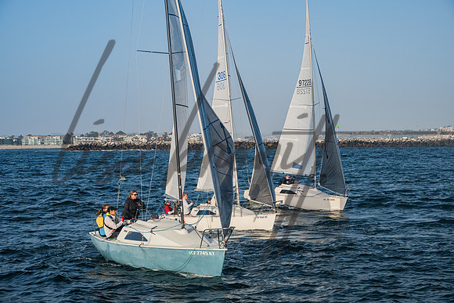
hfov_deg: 30.1
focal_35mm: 67
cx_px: 227
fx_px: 845
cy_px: 152
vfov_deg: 20.3
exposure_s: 1/800
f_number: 8
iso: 400
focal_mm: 67
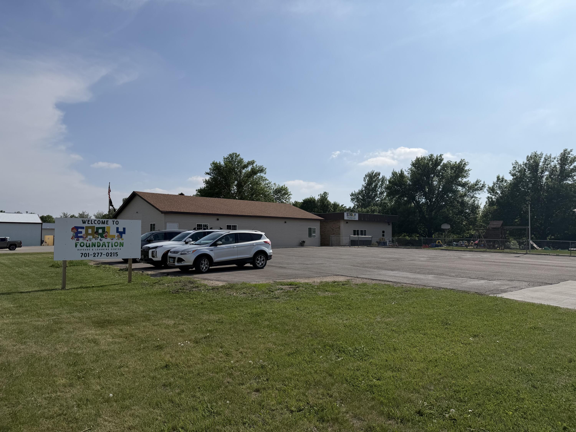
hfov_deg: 71.6
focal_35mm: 24
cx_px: 288
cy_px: 216
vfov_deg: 56.8
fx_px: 399
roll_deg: -0.4
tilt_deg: +2.8
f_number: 1.78
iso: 80
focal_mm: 6.76
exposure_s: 1/14286
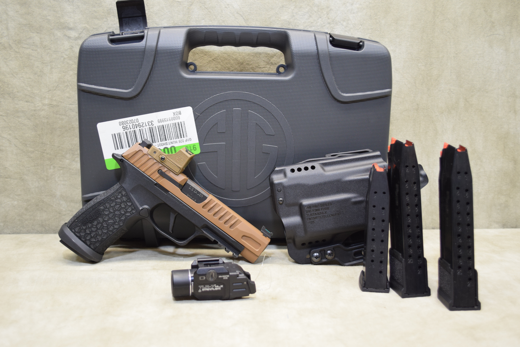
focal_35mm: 36
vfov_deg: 36.9
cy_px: 174
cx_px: 260
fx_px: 520
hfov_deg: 53.1
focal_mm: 24
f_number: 4
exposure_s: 1/125
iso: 800
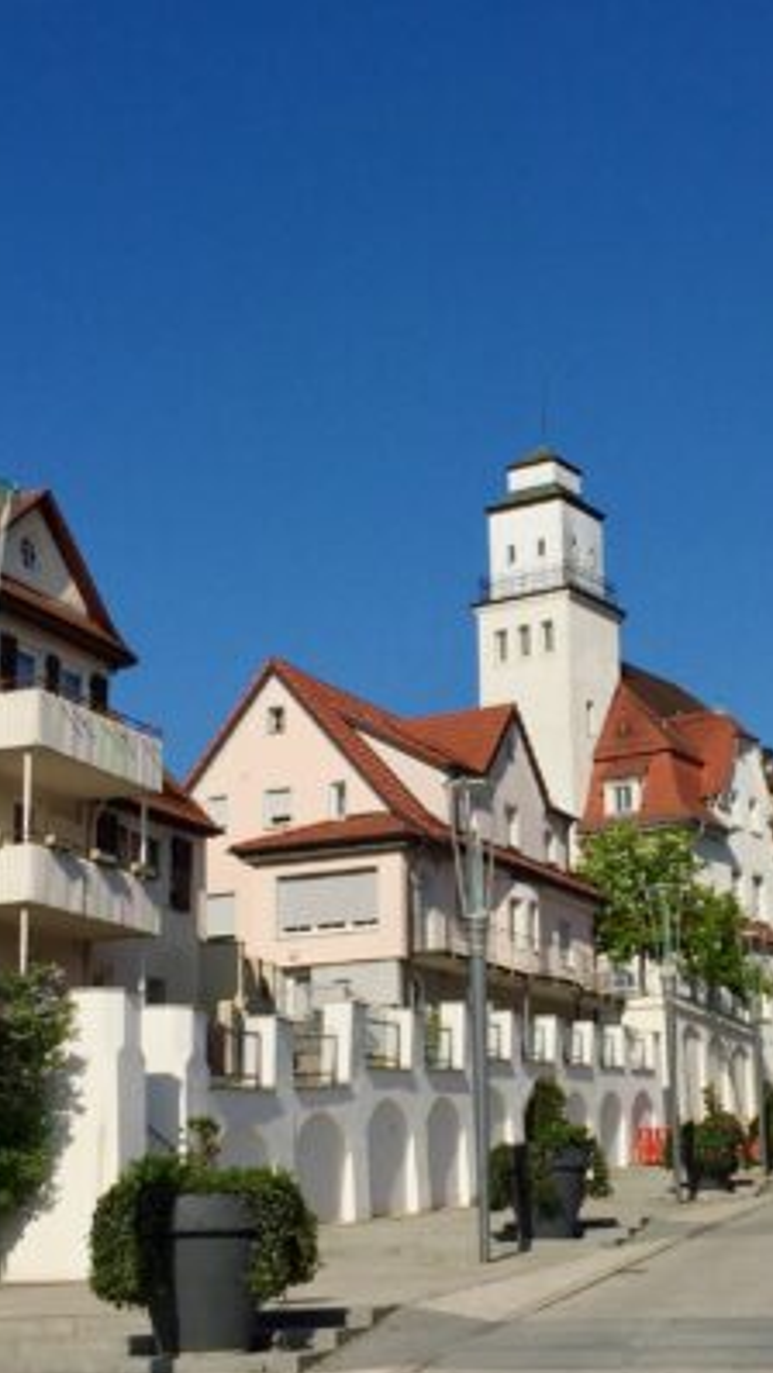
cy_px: 793
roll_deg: +0.3
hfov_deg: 19.7
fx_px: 2222
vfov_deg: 34.3
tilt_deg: +12.8
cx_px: 483
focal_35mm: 61
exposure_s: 1/4950
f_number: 2.2
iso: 32
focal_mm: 4.15
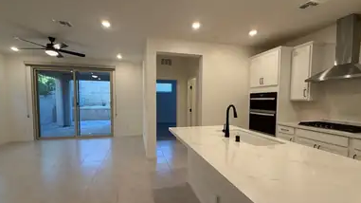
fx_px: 153
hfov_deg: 99.4
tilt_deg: -2.8
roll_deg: +0.0
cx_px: 176
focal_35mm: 16
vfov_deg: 67.0
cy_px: 108
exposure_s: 1/120
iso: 200
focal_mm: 2.22
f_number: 2.2
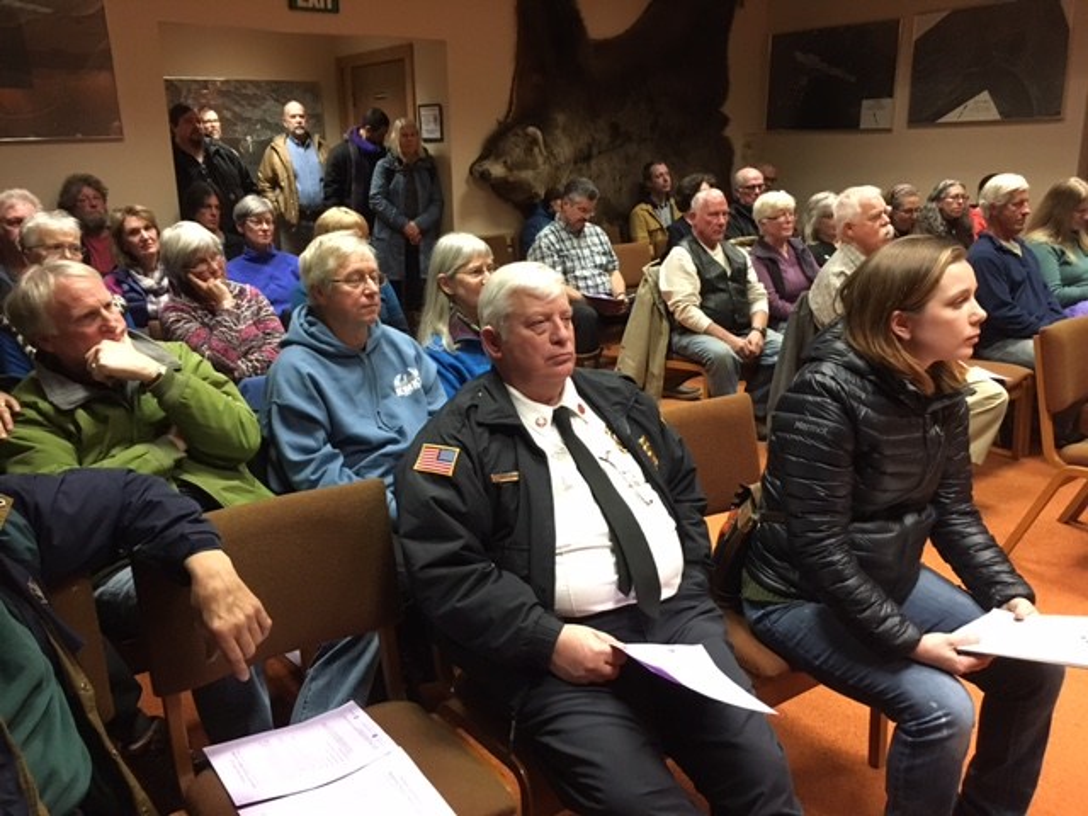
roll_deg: +0.8
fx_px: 911
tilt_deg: -16.0
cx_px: 544
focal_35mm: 29
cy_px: 408
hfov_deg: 61.7
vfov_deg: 48.2
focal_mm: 4.15
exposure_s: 1/15
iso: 250
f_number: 2.2
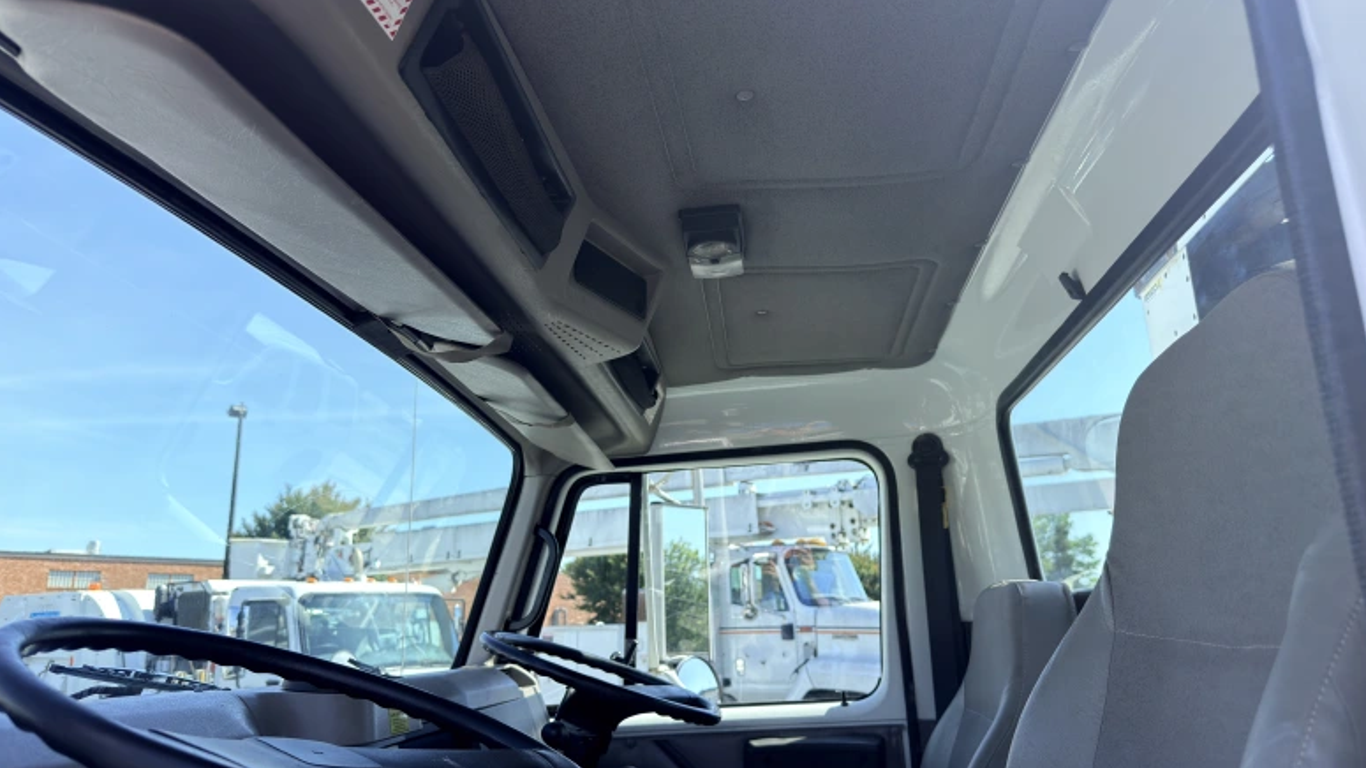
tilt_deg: +14.1
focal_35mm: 27
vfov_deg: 42.9
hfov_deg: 69.8
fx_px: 978
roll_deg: +1.5
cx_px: 698
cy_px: 388
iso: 64
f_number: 1.78
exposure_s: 1/1309
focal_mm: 6.76
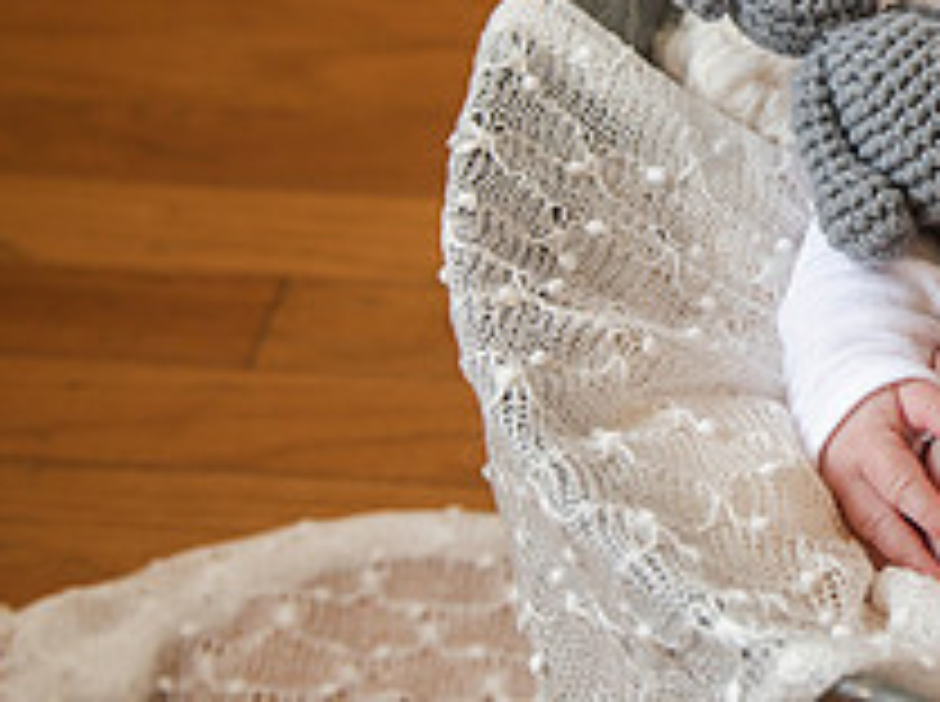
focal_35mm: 100
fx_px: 2711
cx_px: 1129
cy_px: 81
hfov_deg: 18.6
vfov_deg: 14.6
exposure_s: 1/160
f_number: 3.2
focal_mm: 34
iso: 800
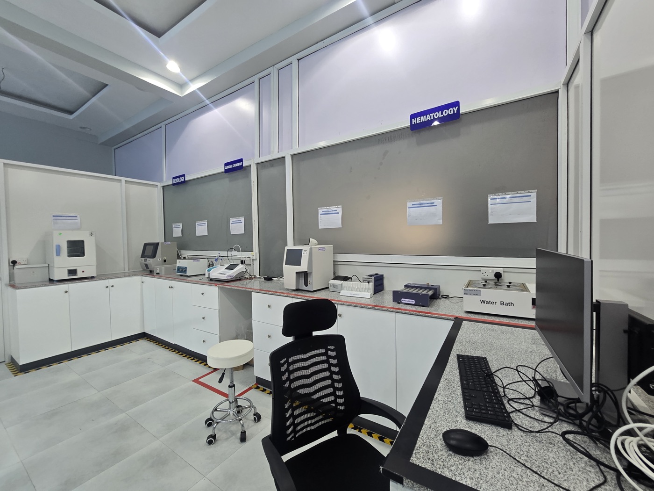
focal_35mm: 13
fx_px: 246
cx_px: 327
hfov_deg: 106.2
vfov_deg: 89.9
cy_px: 246
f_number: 2.2
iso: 125
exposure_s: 1/50
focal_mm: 2.2
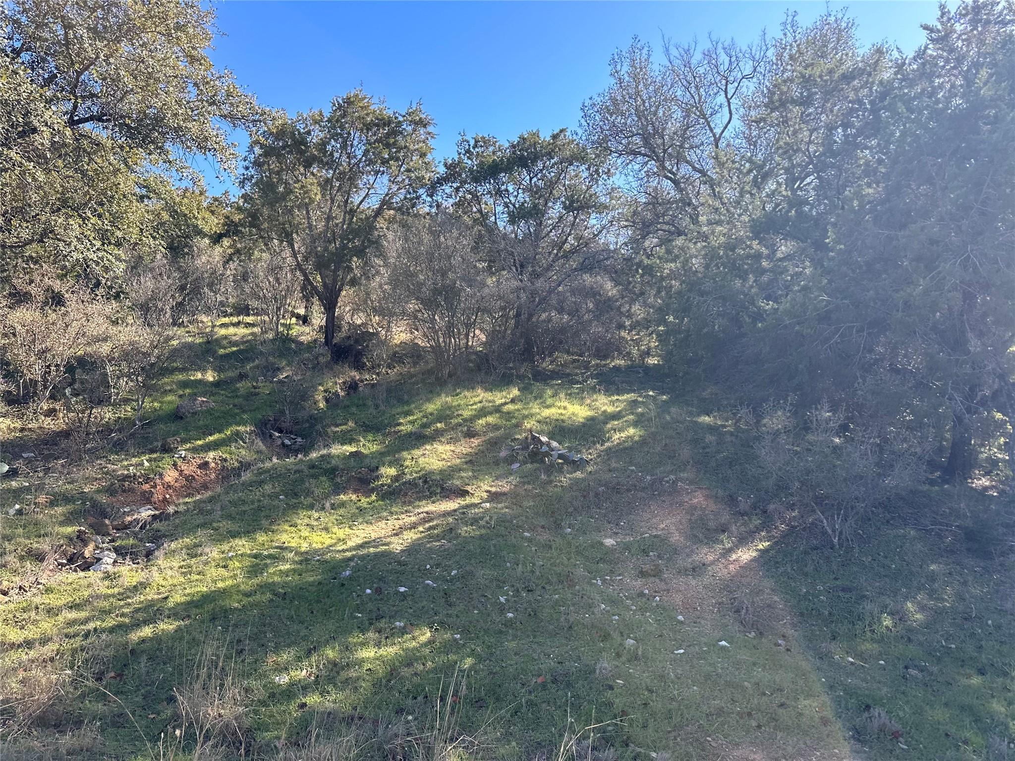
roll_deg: -1.7
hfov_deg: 71.6
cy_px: 380
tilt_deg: +2.0
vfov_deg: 56.8
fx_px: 704
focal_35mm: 24
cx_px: 508
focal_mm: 6.86
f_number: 1.78
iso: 80
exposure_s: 1/1062
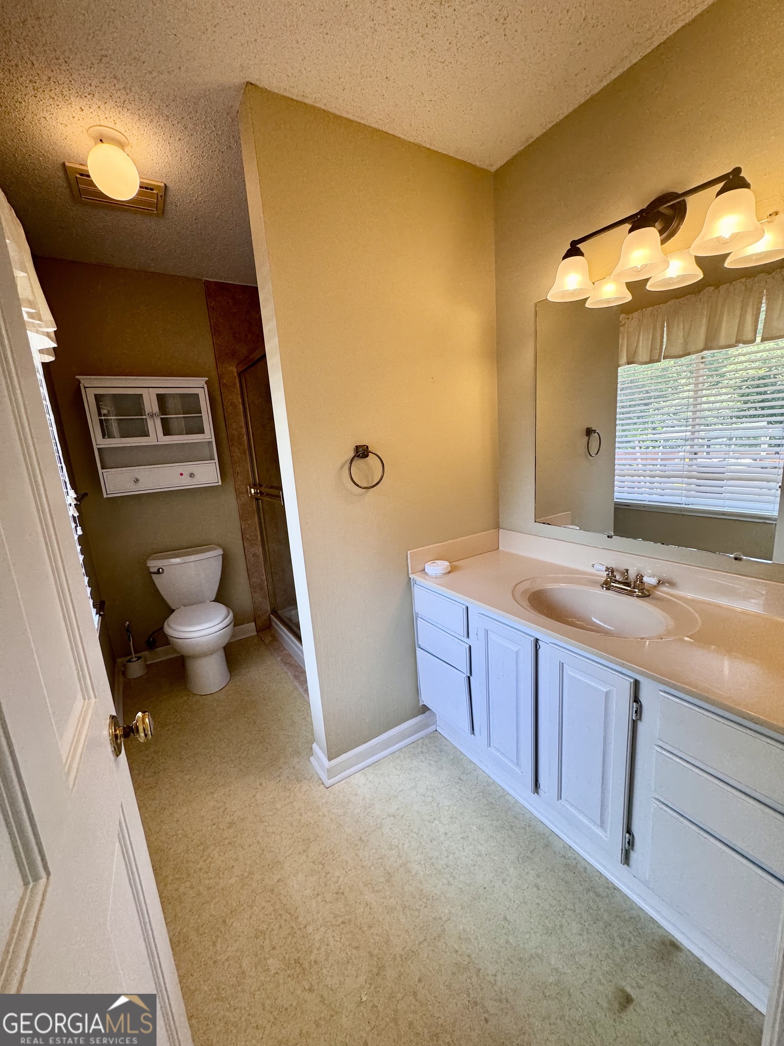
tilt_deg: -11.5
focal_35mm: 14
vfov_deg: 102.1
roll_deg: +4.7
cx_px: 392
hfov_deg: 85.7
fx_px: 423
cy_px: 523
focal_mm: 2.22
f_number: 2.2
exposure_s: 1/120
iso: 80
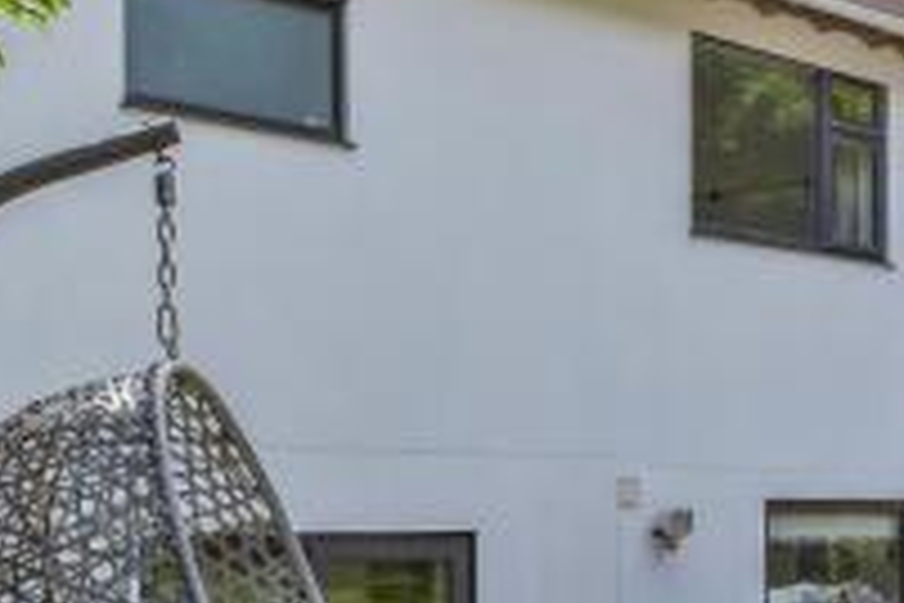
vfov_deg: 18.7
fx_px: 1783
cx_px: 823
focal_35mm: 71
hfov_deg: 27.4
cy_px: 601
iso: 200
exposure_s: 1/400
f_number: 8
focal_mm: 20
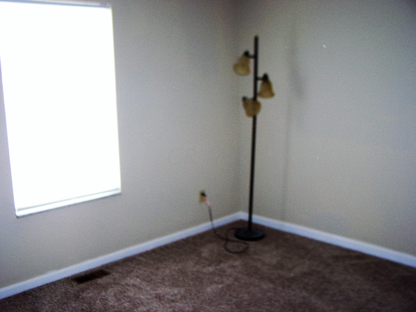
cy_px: 156
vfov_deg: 37.7
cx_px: 208
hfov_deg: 49.0
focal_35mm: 38
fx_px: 457
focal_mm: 6.3
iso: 140
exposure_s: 1/60
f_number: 2.8
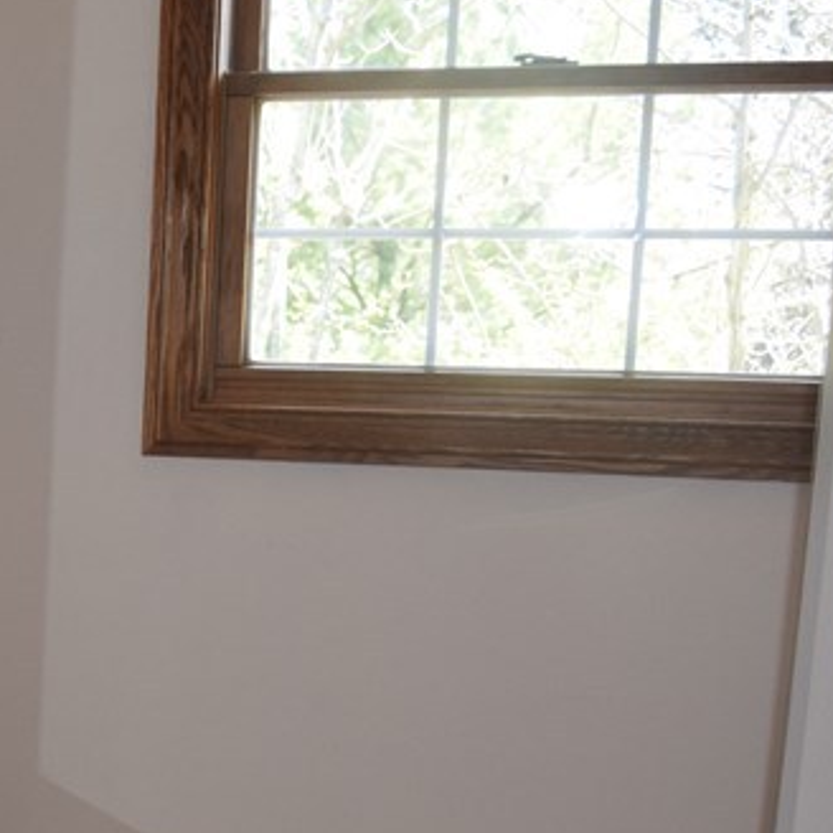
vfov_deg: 22.3
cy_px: 721
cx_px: -513
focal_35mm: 76
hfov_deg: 19.1
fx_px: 2069
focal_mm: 18
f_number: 5.6
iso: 800
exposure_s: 1/125
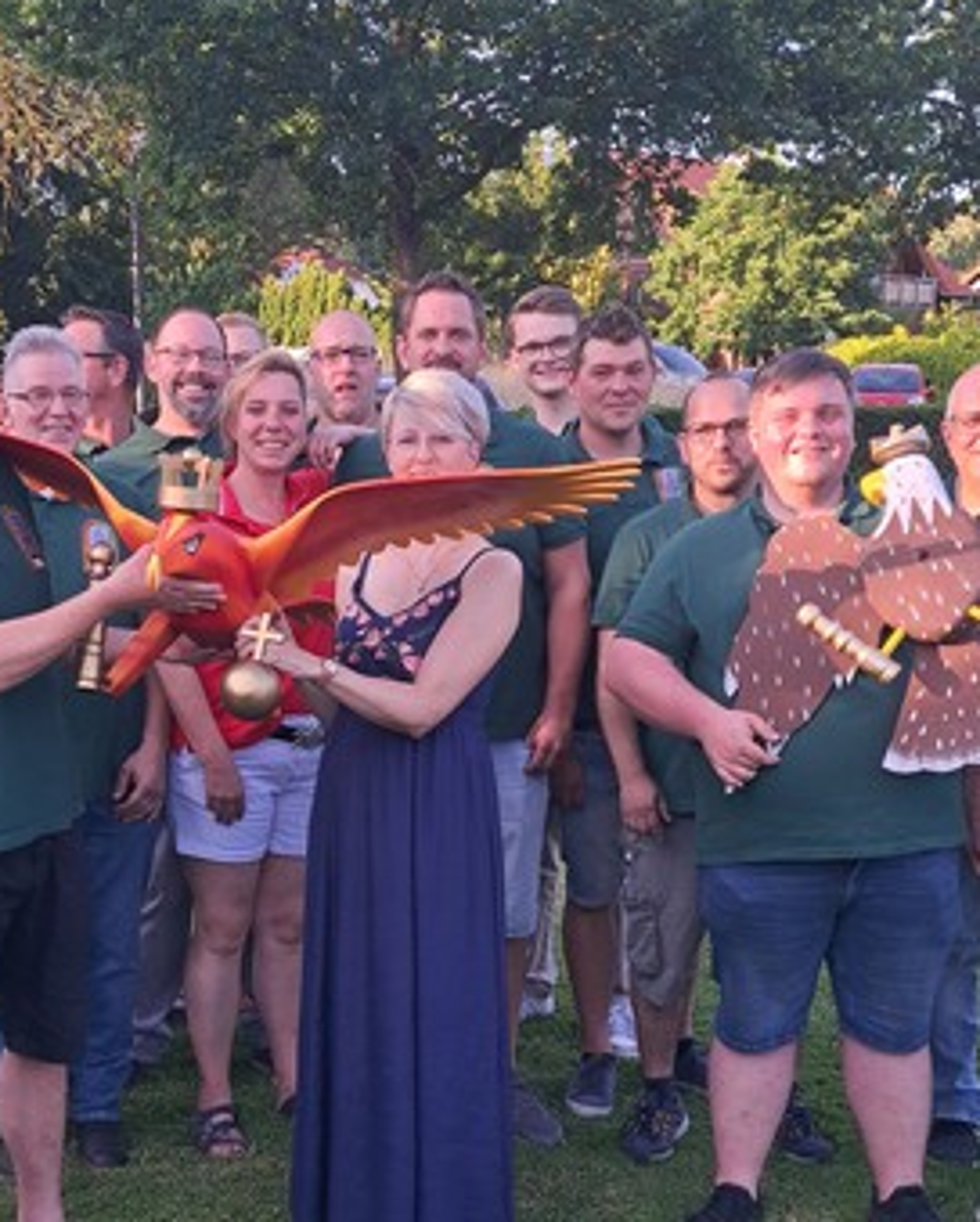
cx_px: 349
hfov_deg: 28.5
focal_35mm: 53
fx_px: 1918
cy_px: 822
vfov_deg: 35.0
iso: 50
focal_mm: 5.23
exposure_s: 1/141
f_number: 1.8
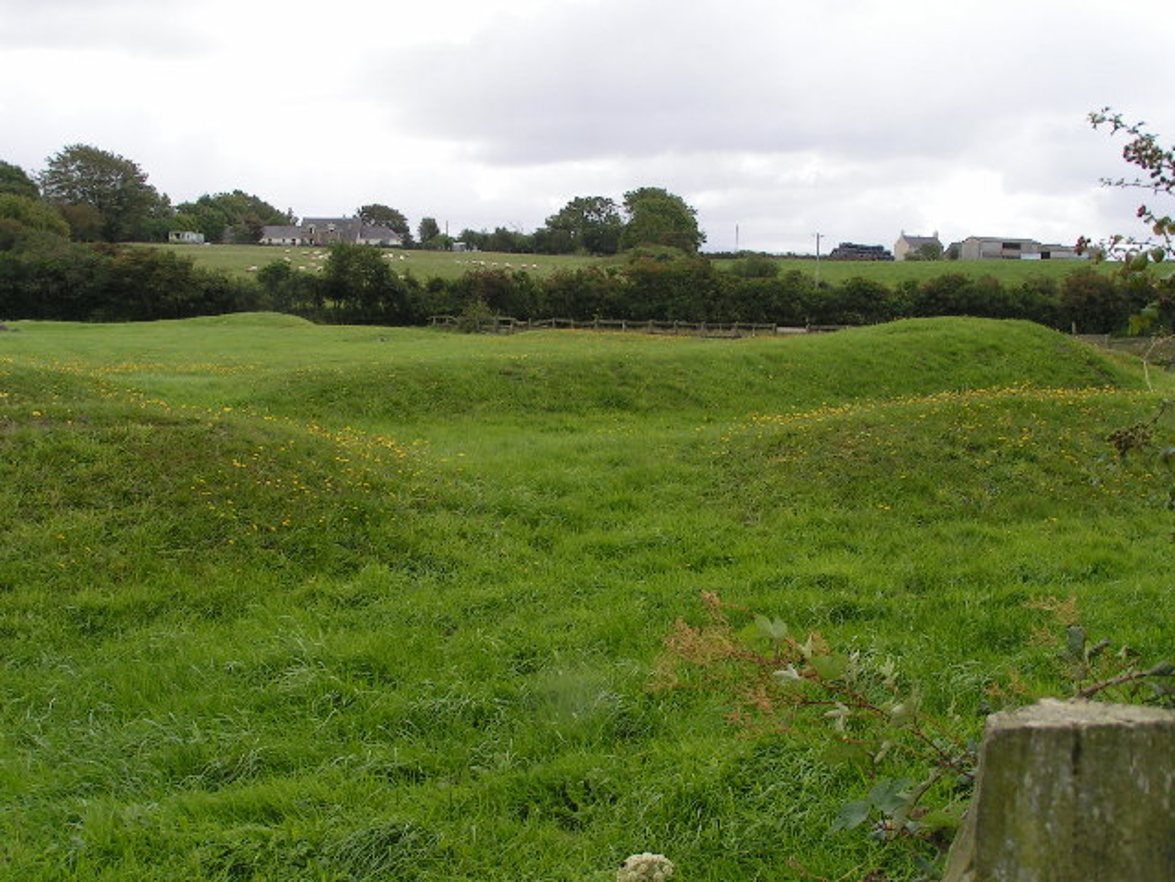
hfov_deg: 38.9
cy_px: 441
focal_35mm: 49
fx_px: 1663
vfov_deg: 29.7
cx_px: 588
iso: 50
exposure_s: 1/200
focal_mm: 7.6
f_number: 5.6
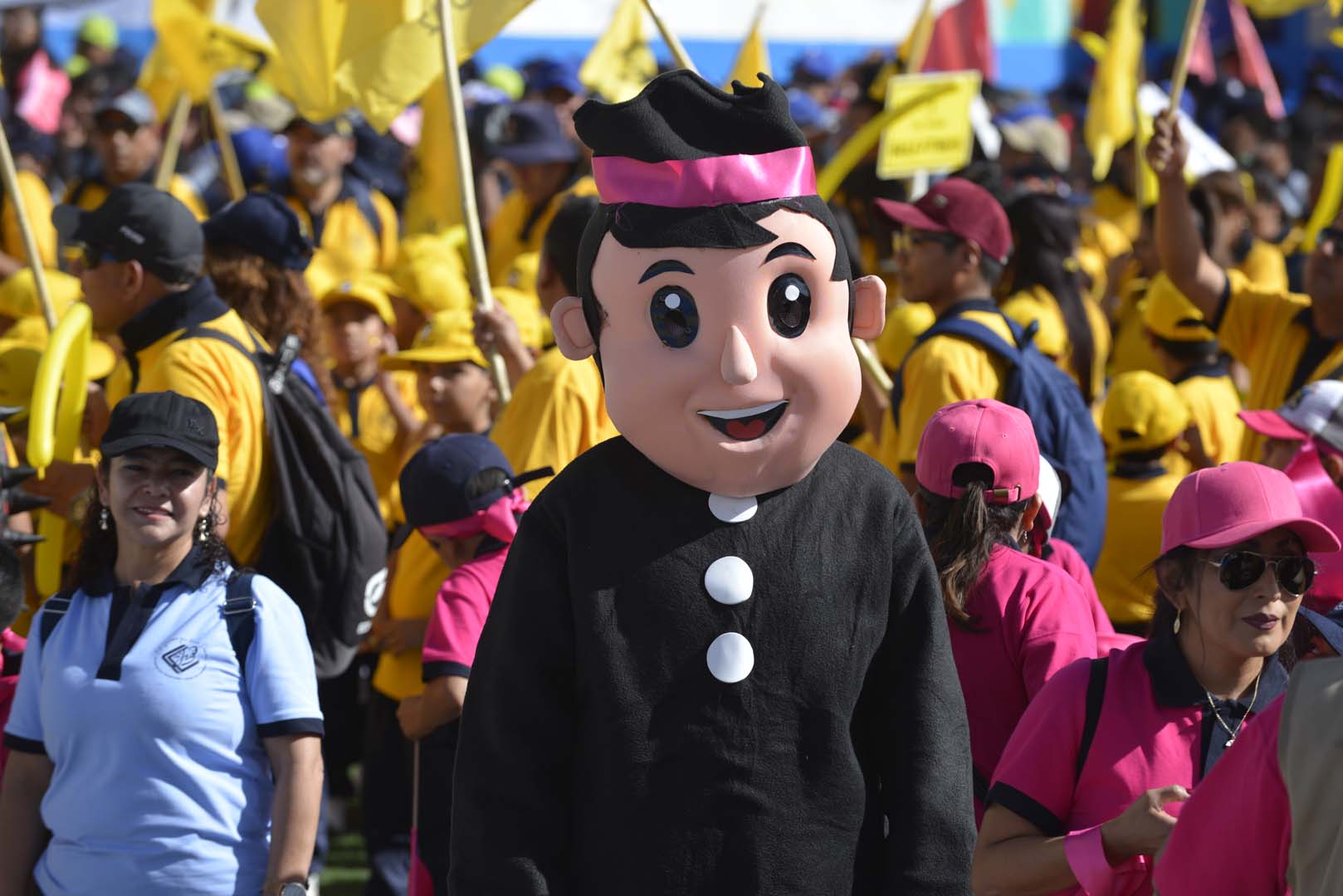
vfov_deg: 8.1
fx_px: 6344
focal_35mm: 170
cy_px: 448
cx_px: 672
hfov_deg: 12.1
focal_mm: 170
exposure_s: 1/2000
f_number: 5.6
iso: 400
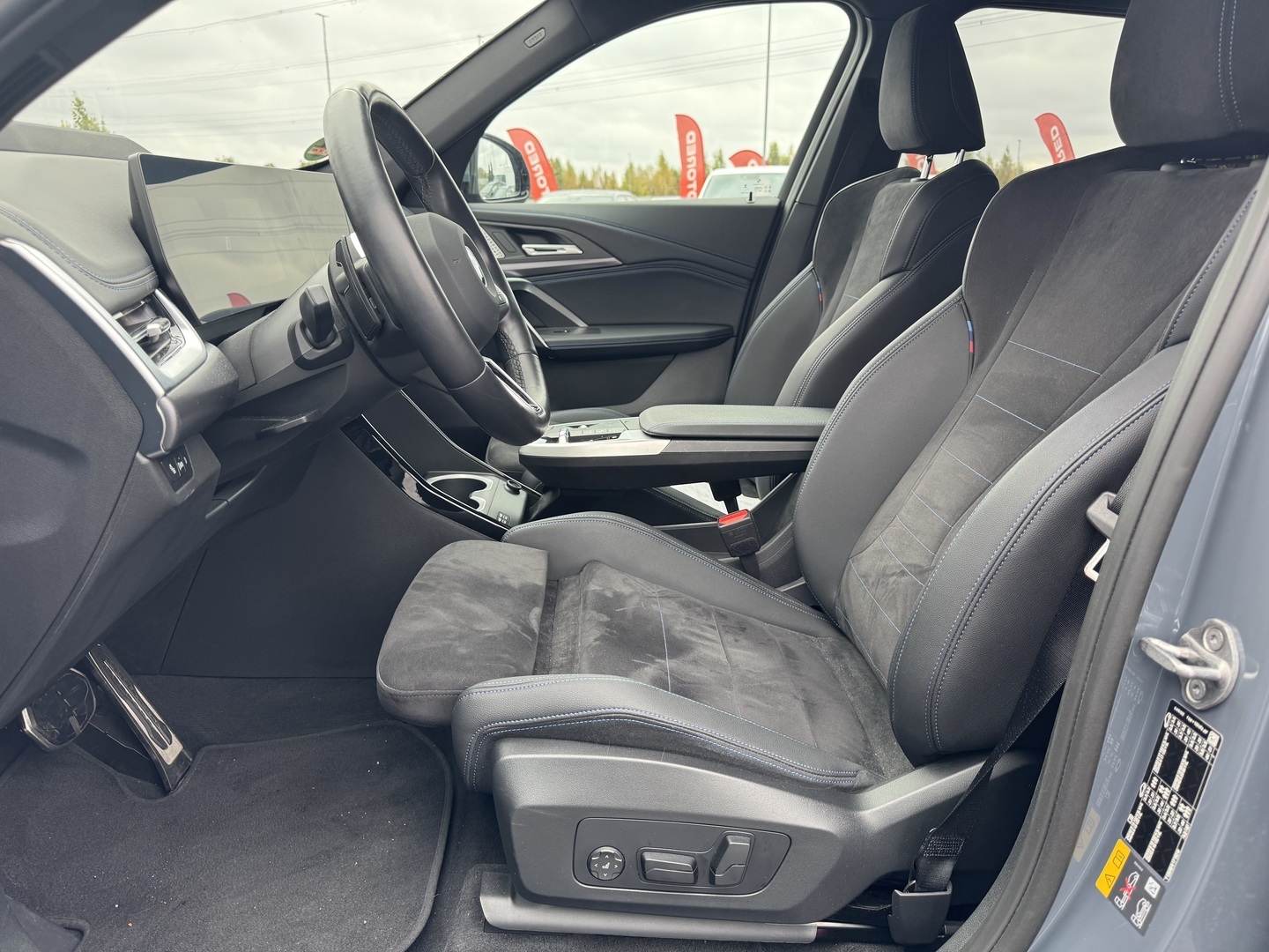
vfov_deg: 56.8
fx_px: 880
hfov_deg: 71.6
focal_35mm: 24
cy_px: 476
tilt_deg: -15.3
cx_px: 634
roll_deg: +0.9
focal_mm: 6.76
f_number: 1.78
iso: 100
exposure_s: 1/121
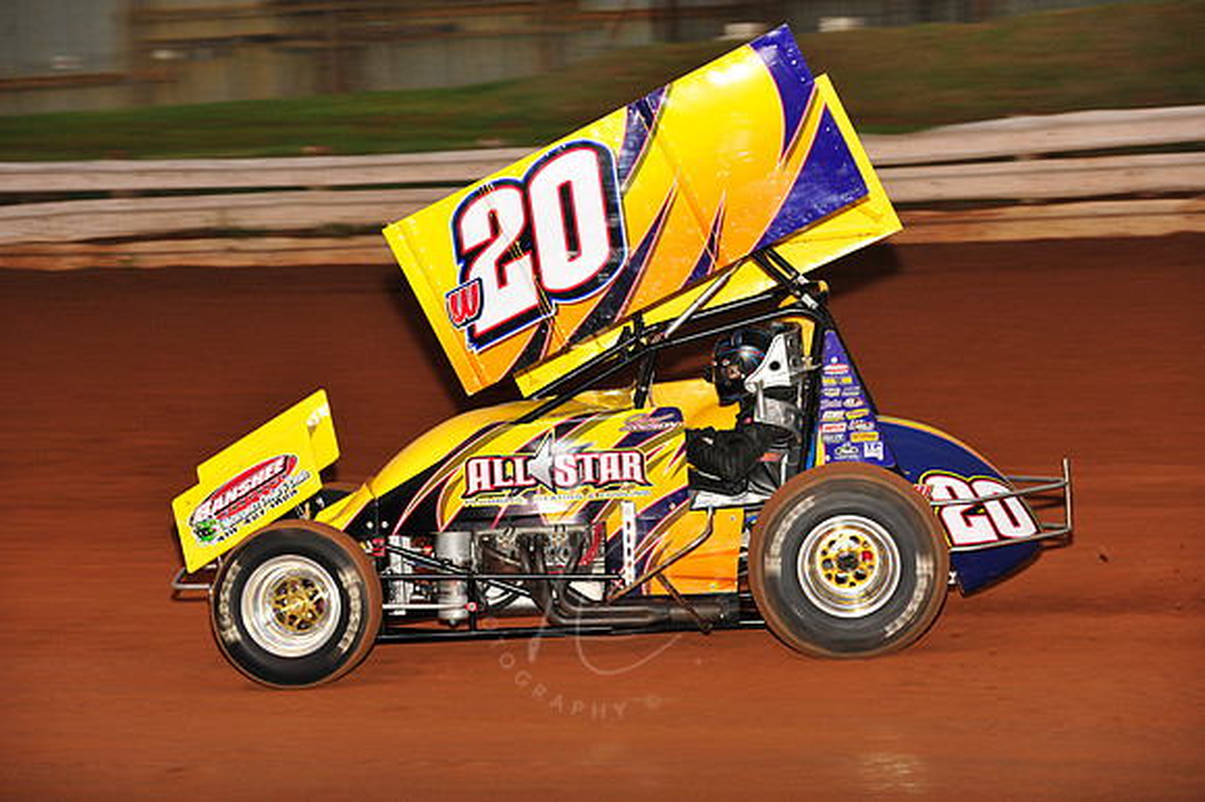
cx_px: 602
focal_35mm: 125
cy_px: 401
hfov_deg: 16.4
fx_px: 4181
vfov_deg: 11.0
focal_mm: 125
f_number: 6.3
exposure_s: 1/320
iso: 800
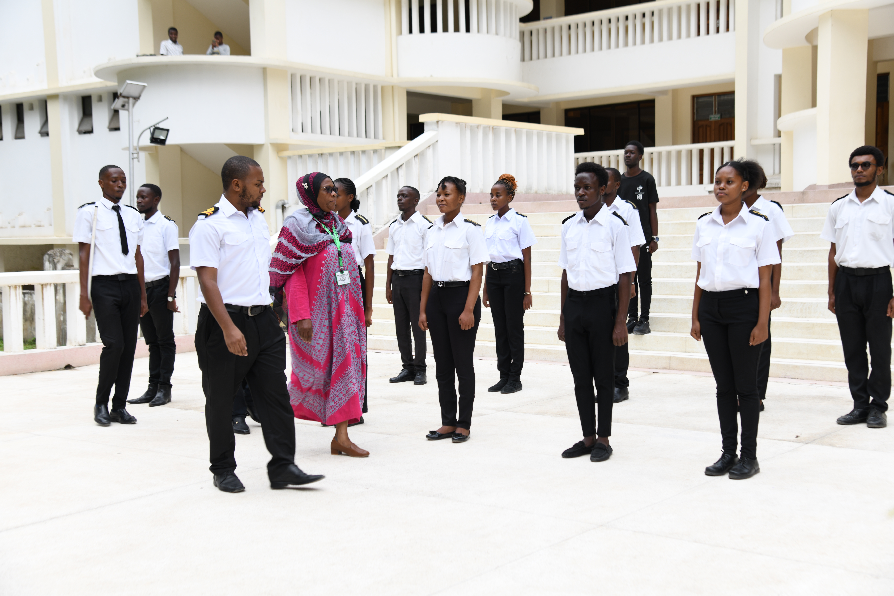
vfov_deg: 29.2
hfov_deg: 42.7
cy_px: 298
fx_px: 1142
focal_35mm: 46
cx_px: 447
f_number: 5
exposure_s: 1/100
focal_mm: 46
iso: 64
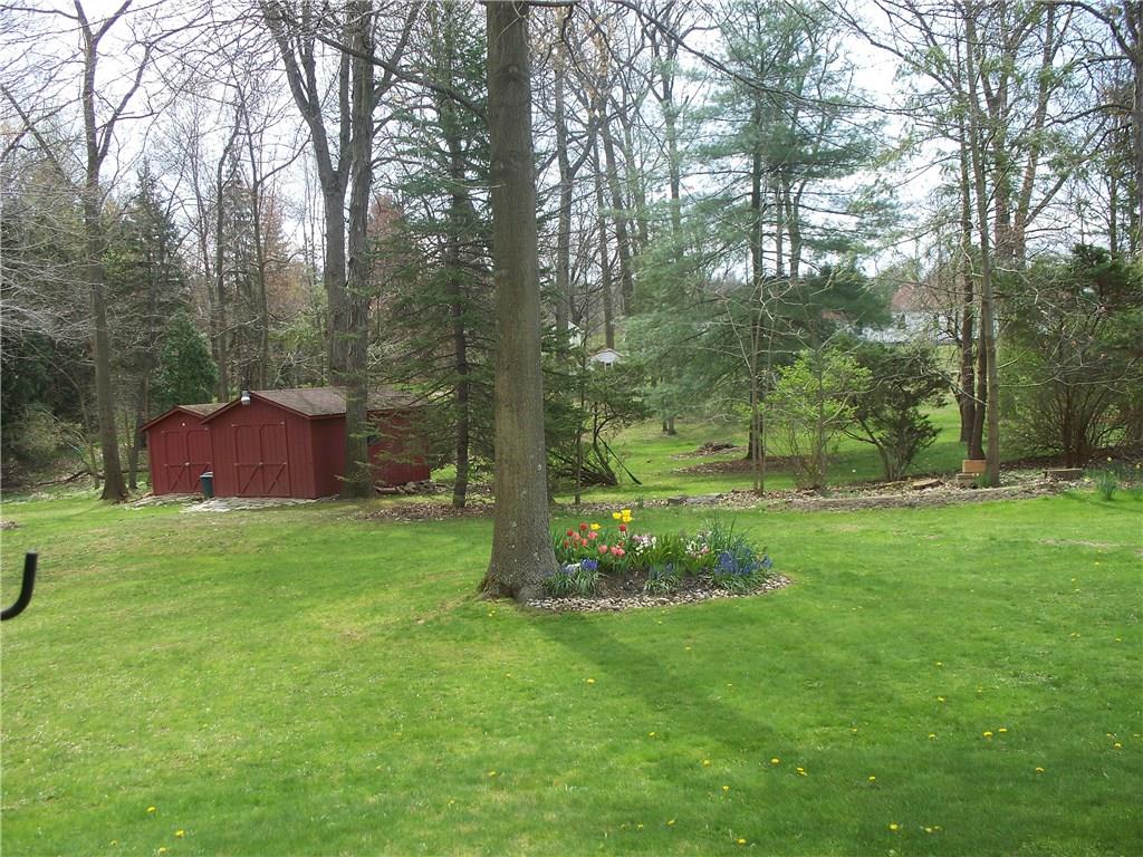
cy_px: 428
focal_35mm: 36
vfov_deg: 39.7
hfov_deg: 51.4
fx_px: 1189
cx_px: 572
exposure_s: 1/320
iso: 80
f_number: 2.8
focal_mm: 7.54
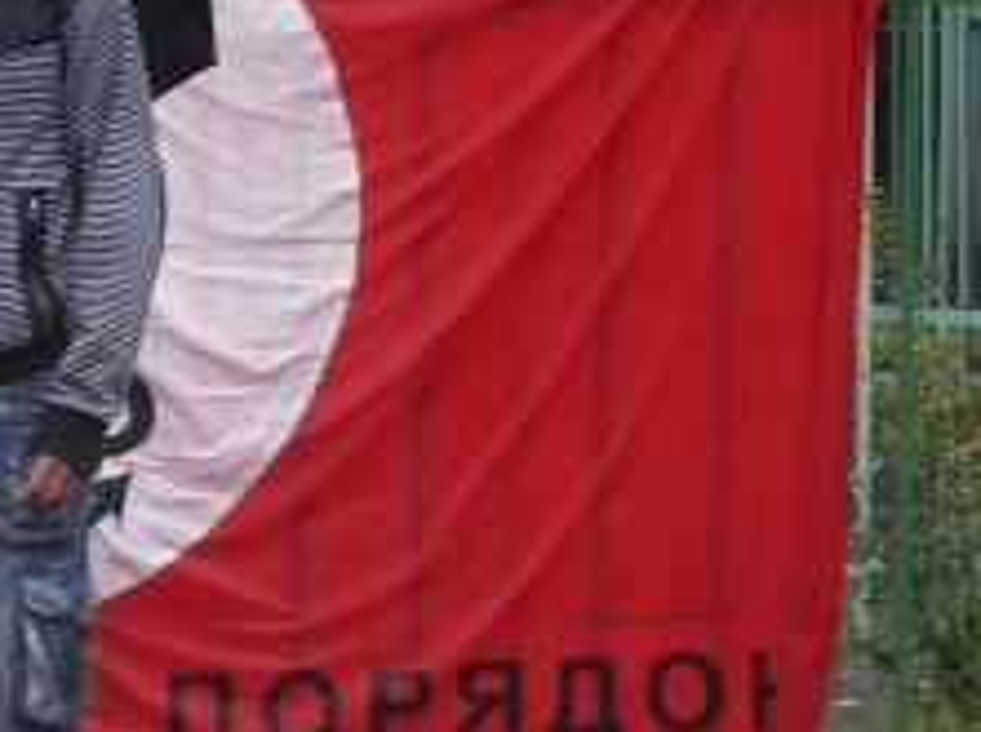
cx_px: -111
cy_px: 40
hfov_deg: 2.6
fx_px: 21616
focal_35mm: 764
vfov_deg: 1.9
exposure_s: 1/100
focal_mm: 35.8
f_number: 3.6
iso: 100
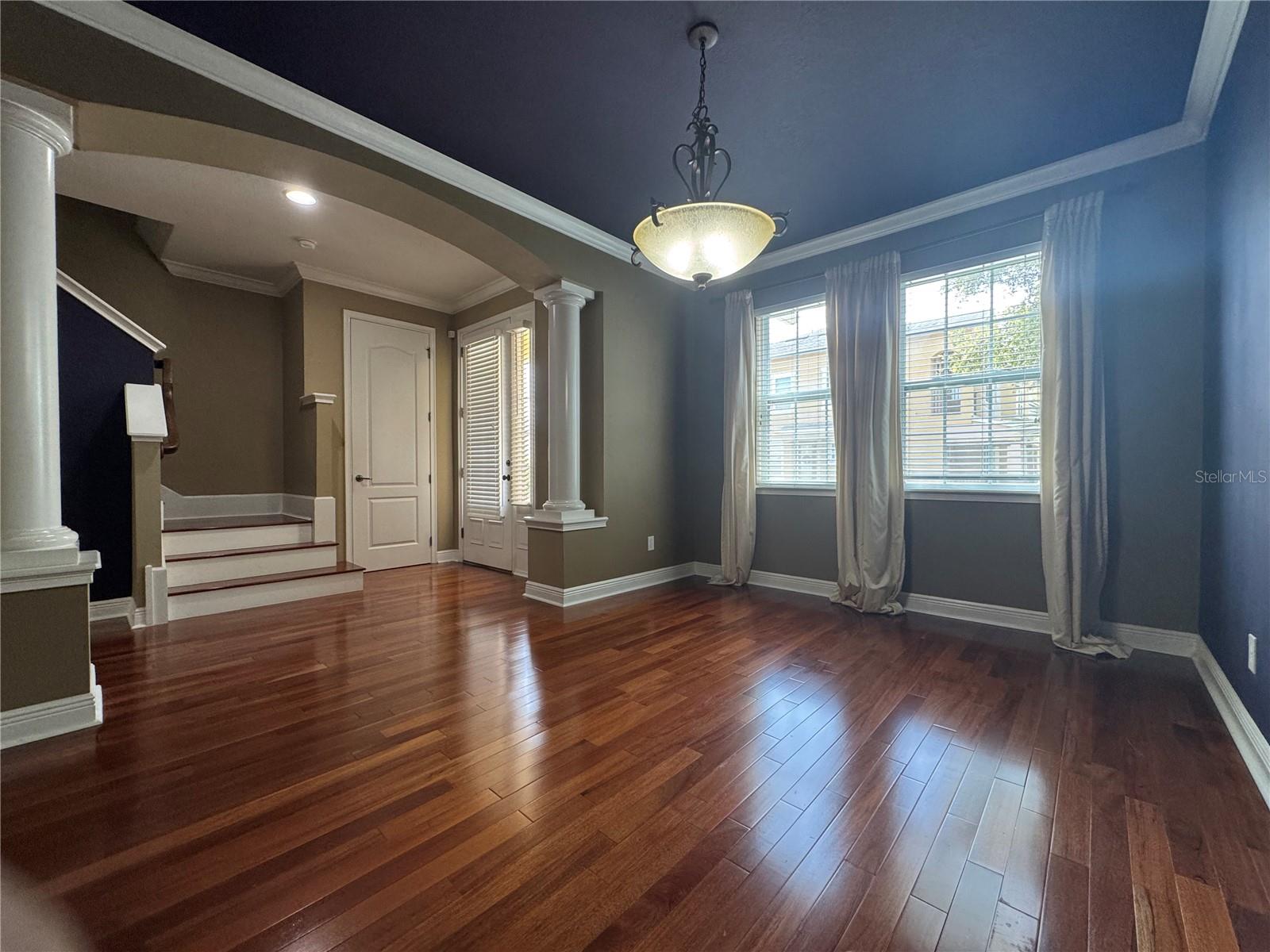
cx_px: 635
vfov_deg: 85.7
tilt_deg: -1.2
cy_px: 476
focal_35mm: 14
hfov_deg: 102.1
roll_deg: -0.2
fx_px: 514
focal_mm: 2.22
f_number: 2.2
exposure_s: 1/120
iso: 250
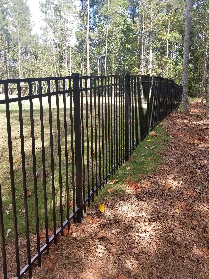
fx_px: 209
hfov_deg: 53.1
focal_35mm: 26
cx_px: 104
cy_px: 140
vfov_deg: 67.3
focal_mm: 4.25
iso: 50
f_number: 1.7
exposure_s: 1/554
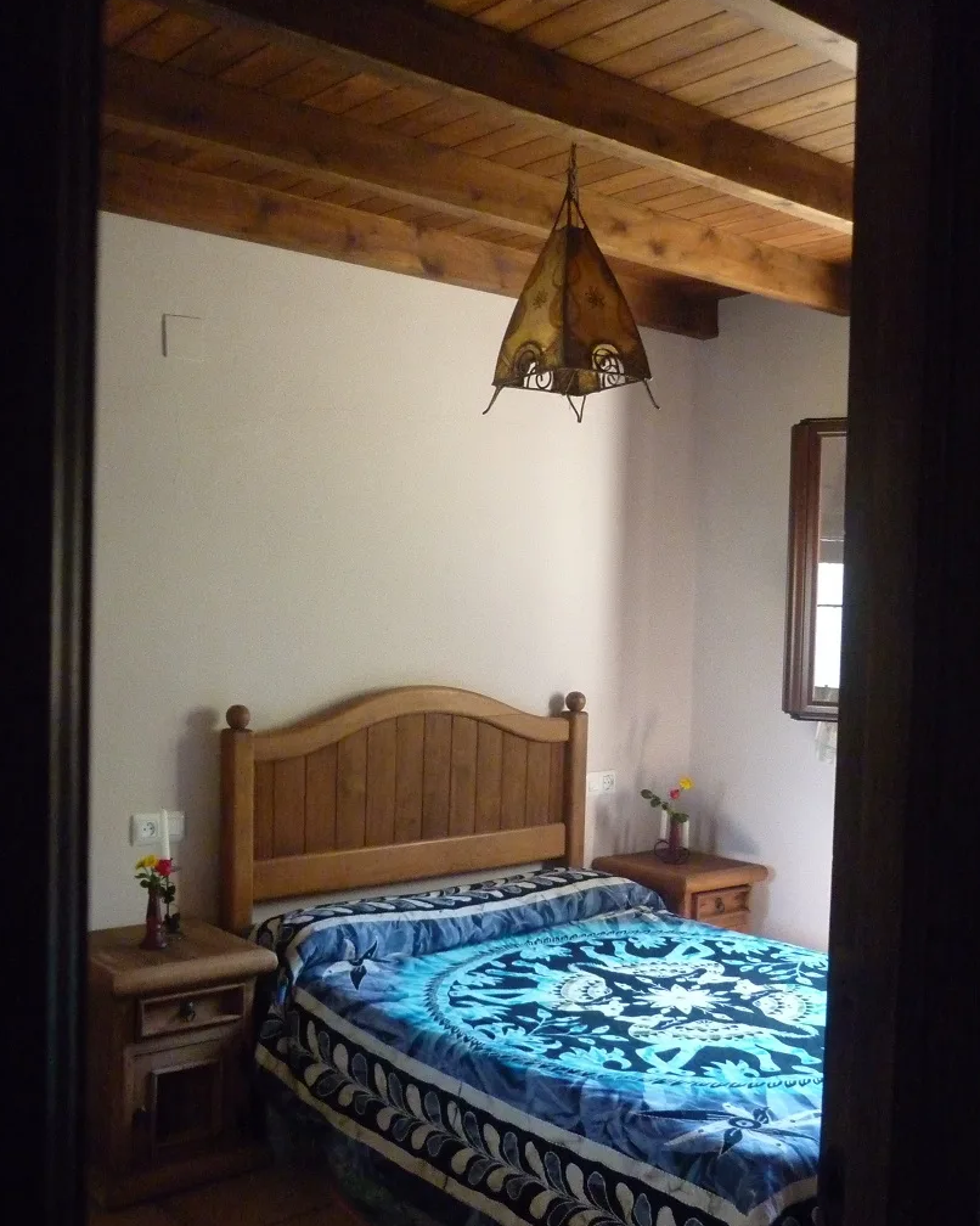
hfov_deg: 42.2
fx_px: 1269
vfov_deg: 51.5
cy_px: 640
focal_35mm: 35
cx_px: 485
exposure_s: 1/60
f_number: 2.8
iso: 800
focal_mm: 5.5
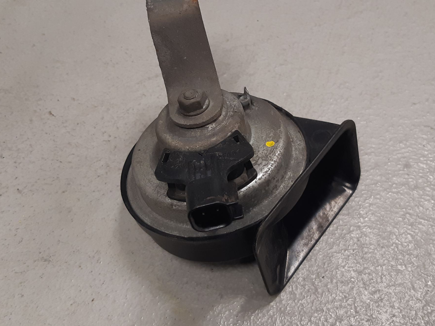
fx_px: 377
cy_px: 140
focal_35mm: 30
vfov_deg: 46.7
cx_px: 213
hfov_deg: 60.0
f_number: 1.7
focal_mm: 3.93
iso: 100
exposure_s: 1/50
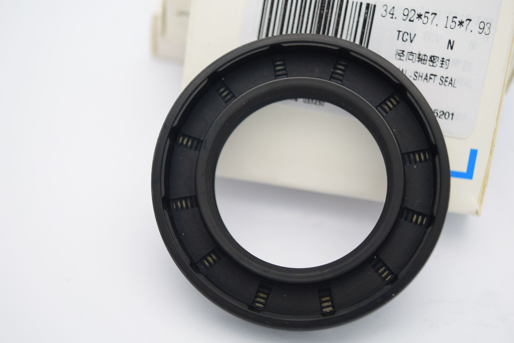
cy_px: 172
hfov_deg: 33.4
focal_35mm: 60
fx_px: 857
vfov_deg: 22.6
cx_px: 257
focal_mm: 40
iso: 100
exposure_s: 1/13
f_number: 5
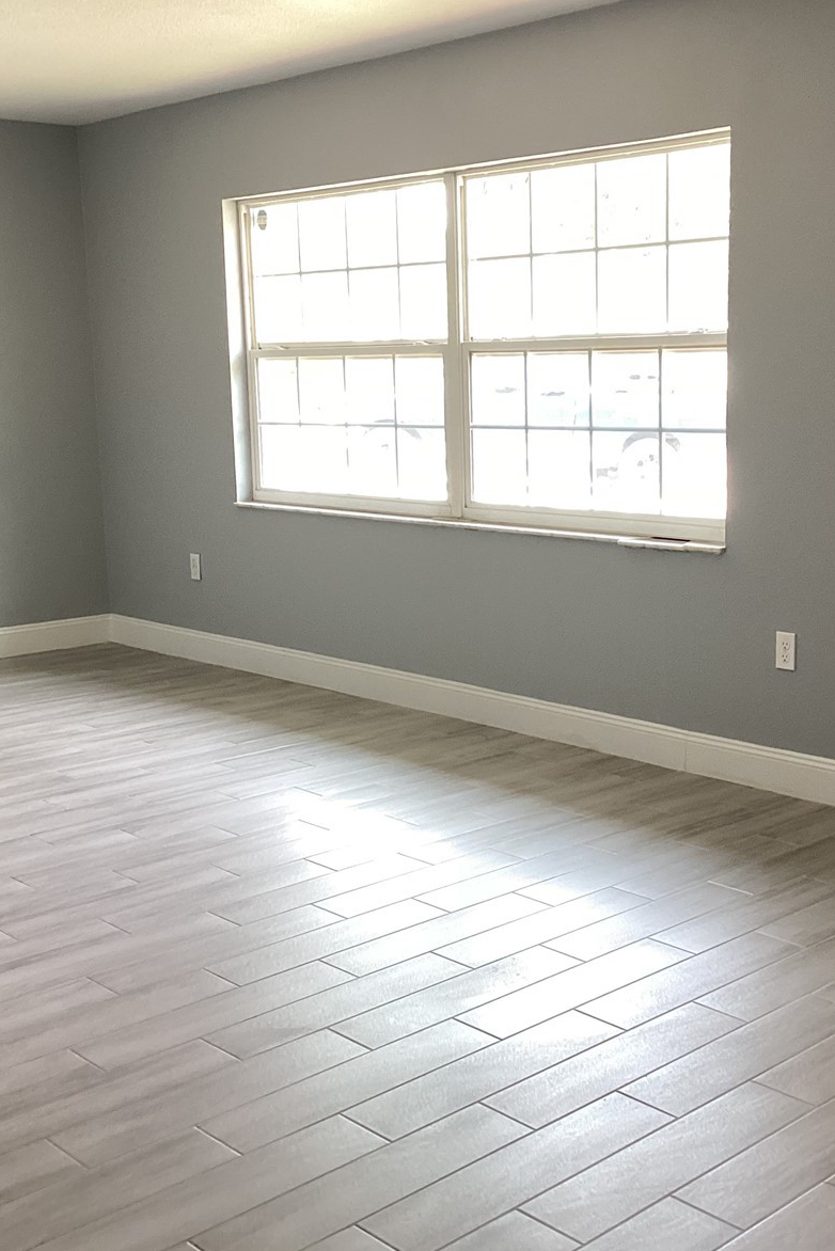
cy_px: 617
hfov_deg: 30.3
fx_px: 1530
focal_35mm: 44
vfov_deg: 44.5
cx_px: 549
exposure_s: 1/60
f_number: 2.4
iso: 125
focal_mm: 3.3
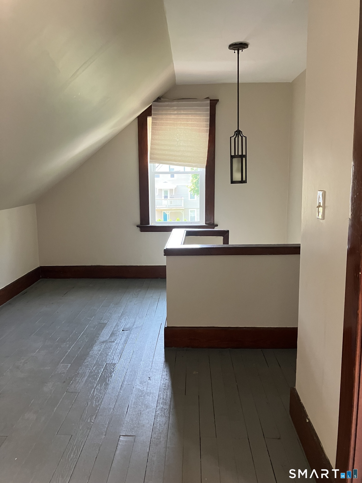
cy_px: 242
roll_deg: +0.6
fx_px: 390
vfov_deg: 63.4
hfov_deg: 49.7
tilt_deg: -7.4
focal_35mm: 28
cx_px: 181
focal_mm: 3.99
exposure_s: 1/60
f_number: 1.8
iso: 250
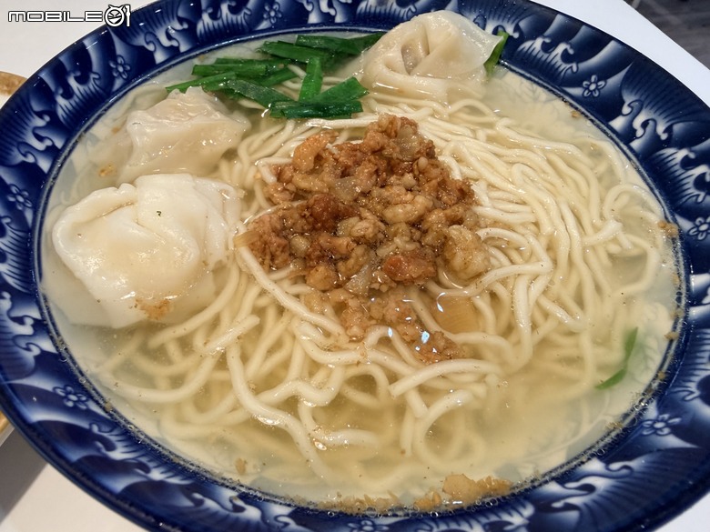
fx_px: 492
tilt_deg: -52.3
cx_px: 355
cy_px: 266
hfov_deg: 71.6
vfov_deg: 56.8
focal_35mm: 24
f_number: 2.2
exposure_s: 1/120
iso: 200
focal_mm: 2.22
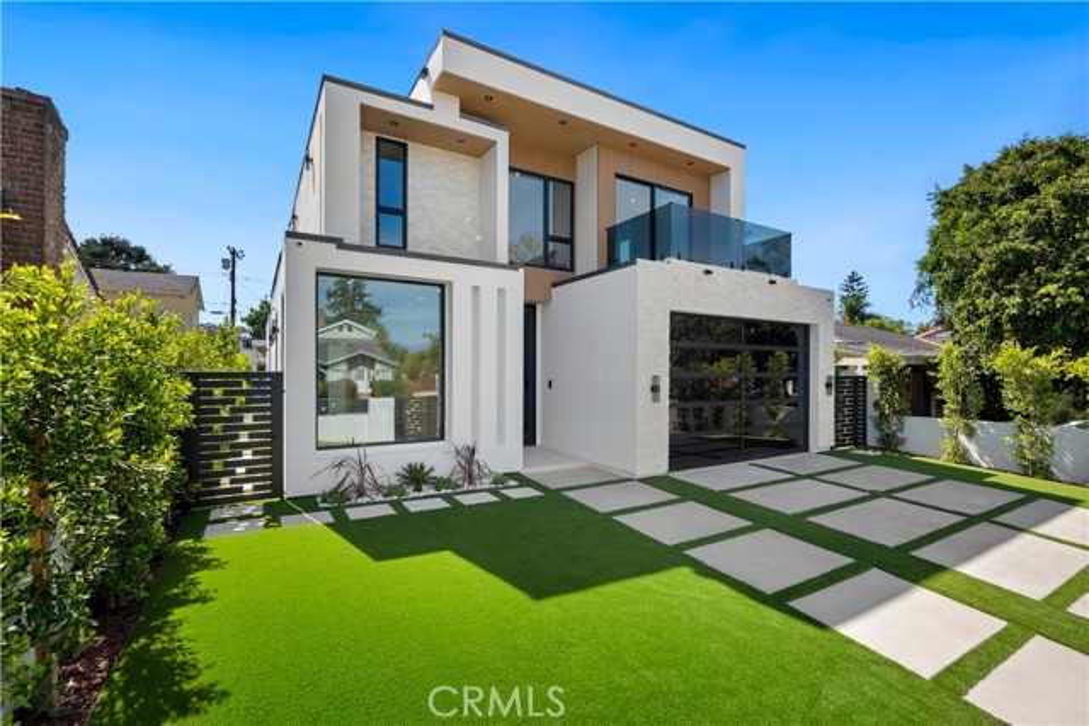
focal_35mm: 16
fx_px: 484
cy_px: 363
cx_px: 544
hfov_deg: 96.7
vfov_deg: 73.8
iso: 100
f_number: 8
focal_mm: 16
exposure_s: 1/30
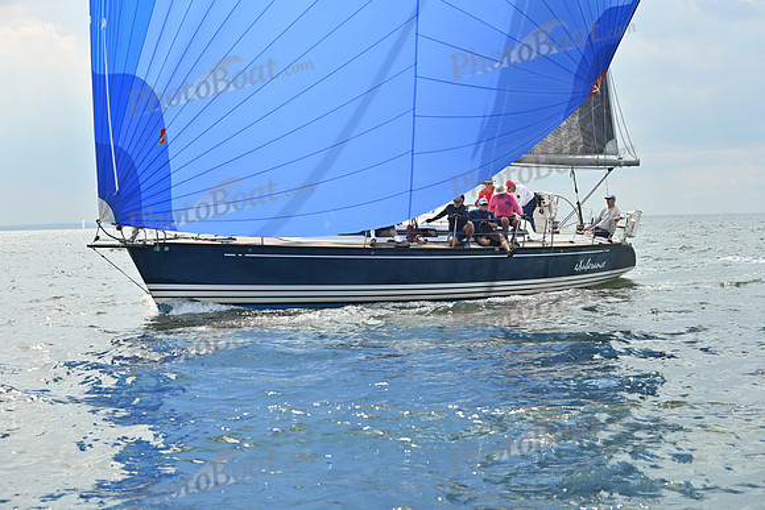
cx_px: 382
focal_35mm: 70
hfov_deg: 28.8
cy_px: 255
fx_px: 1488
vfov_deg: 19.5
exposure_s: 1/1600
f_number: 7.1
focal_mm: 70
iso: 320
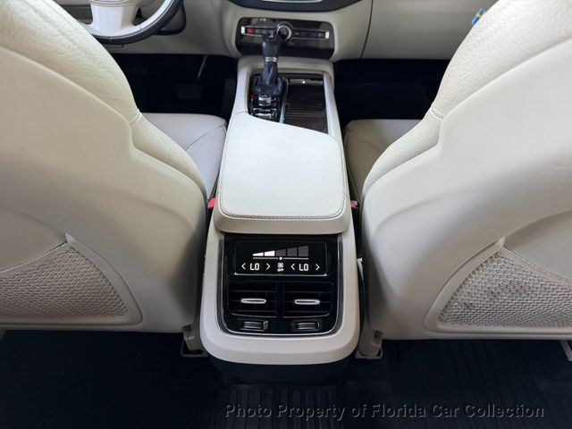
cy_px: 214
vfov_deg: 56.8
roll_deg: -2.7
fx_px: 397
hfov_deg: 71.6
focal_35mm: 24
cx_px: 286
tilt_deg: -42.7
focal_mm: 6.76
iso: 160
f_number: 1.78
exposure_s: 1/121
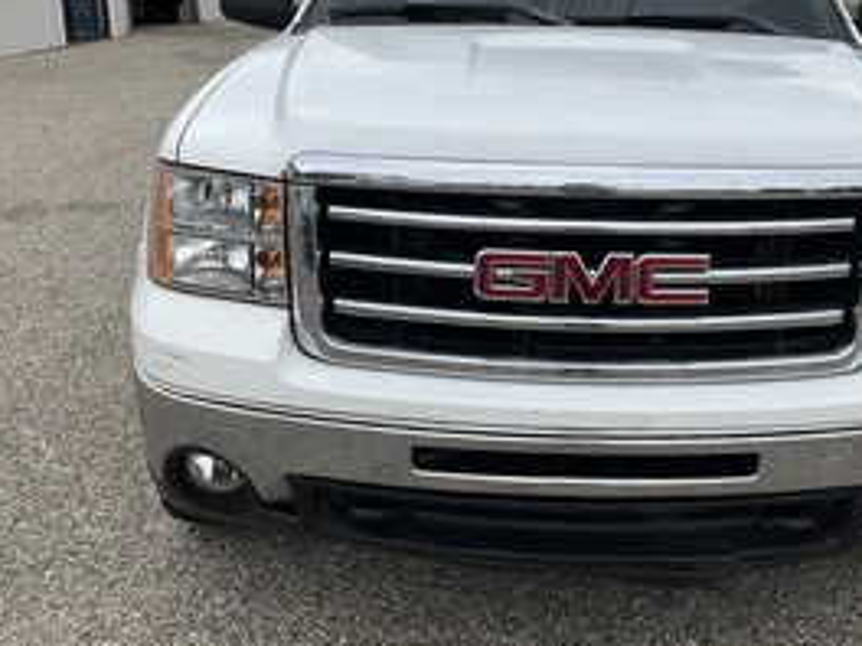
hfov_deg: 42.4
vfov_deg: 32.5
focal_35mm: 44
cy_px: 192
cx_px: 565
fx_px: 1096
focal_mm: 3
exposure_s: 1/1121
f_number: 1.8
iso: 25
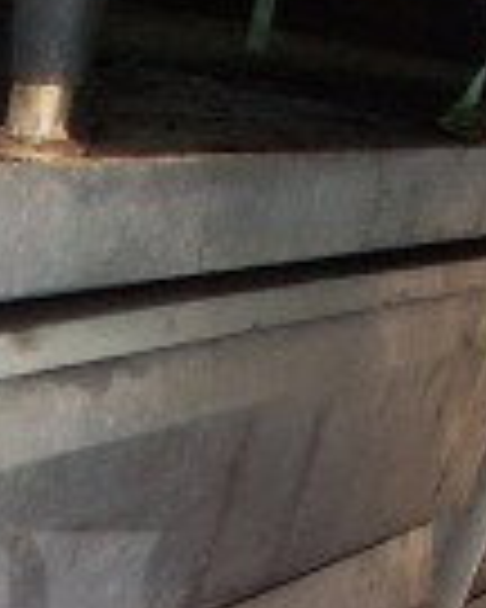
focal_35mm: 75
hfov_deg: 18.1
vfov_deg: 21.6
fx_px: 1348
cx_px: -248
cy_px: 887
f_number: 2.2
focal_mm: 1.4
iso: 125
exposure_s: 1/120
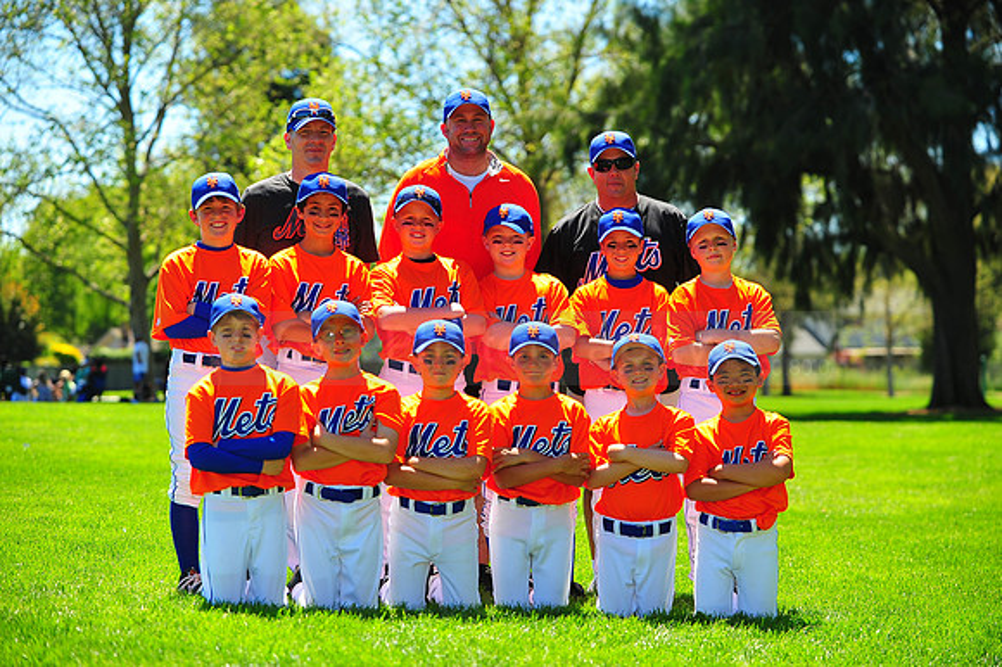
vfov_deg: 13.0
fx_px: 2921
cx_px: 501
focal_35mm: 105
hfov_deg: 19.5
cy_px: 334
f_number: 4
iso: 200
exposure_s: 1/800
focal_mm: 105
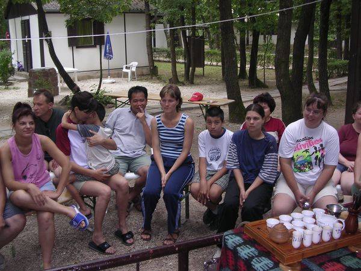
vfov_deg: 37.7
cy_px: 136
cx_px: 180
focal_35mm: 38
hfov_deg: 49.0
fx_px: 396
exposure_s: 1/30
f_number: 2.8
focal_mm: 5.8
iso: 100
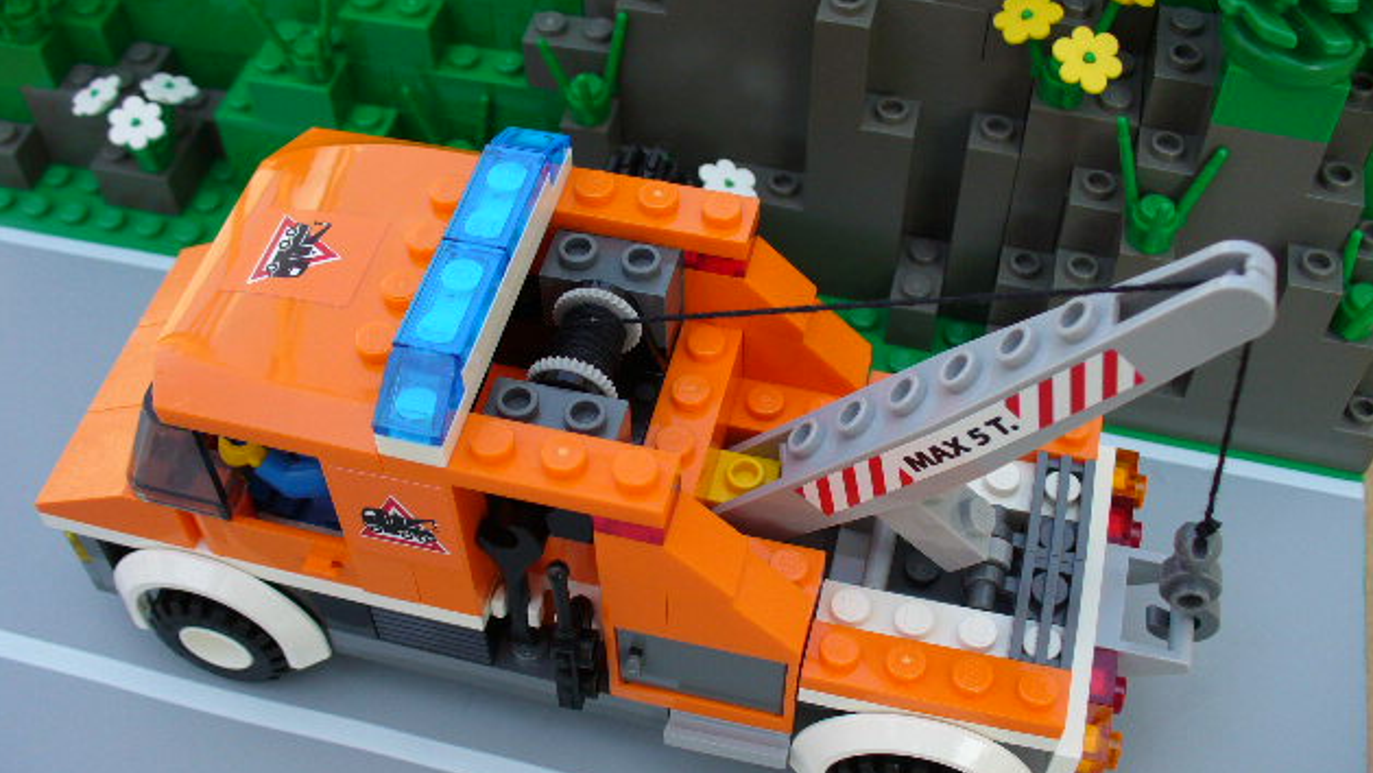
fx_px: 1493
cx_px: 681
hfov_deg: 49.4
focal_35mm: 41
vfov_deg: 29.0
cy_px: 415
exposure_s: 1/320
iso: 80
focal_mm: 6.1
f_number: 2.8
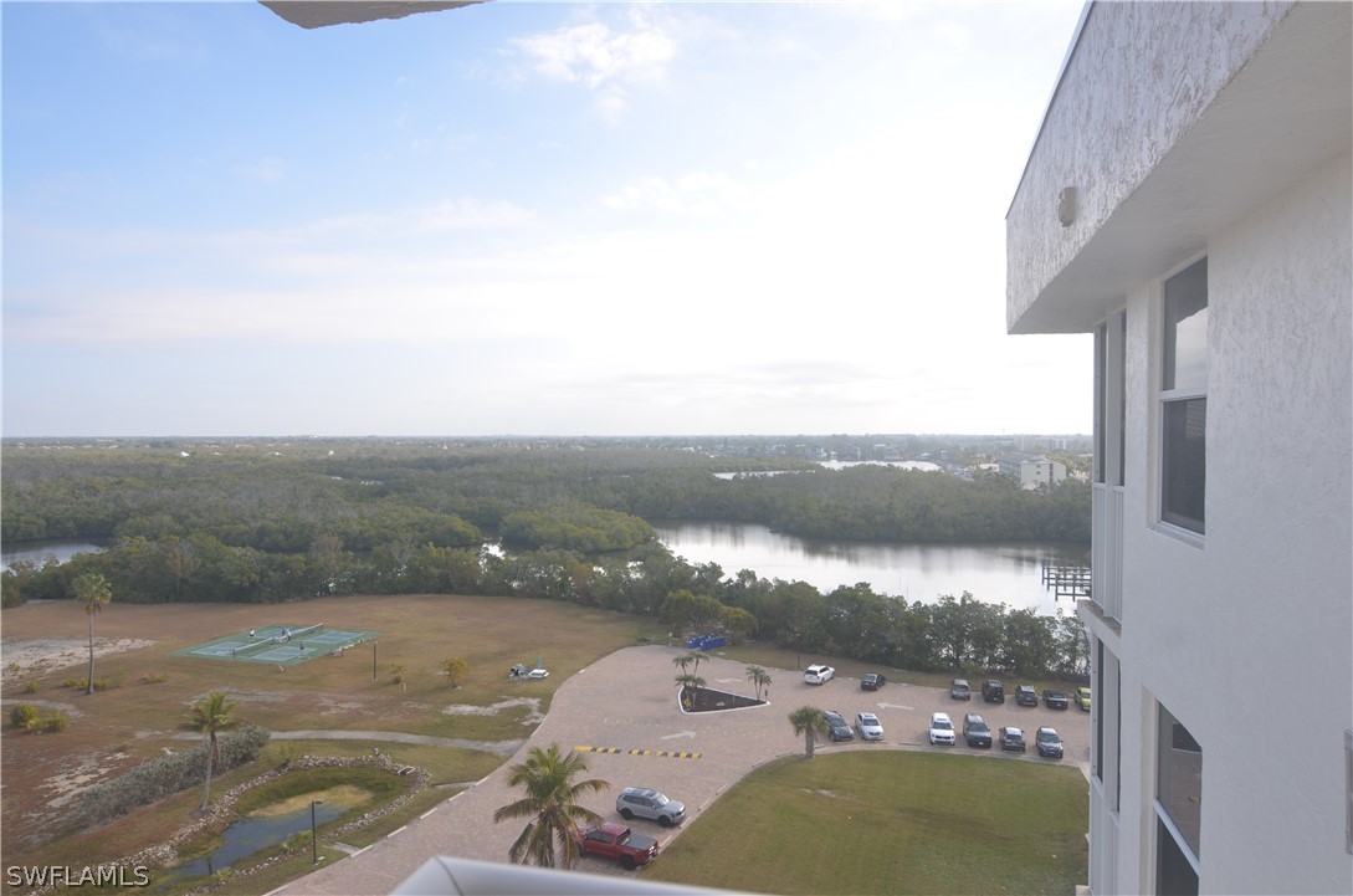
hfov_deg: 73.9
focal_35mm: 24
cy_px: 448
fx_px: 900
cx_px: 676
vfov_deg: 52.9
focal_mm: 16
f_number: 7.1
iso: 100
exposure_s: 1/250
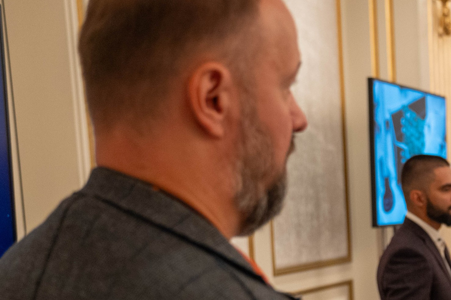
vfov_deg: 14.1
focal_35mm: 94
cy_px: 373
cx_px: 585
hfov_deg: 19.9
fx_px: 1177
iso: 1600
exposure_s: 1/200
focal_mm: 34
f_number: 2.8
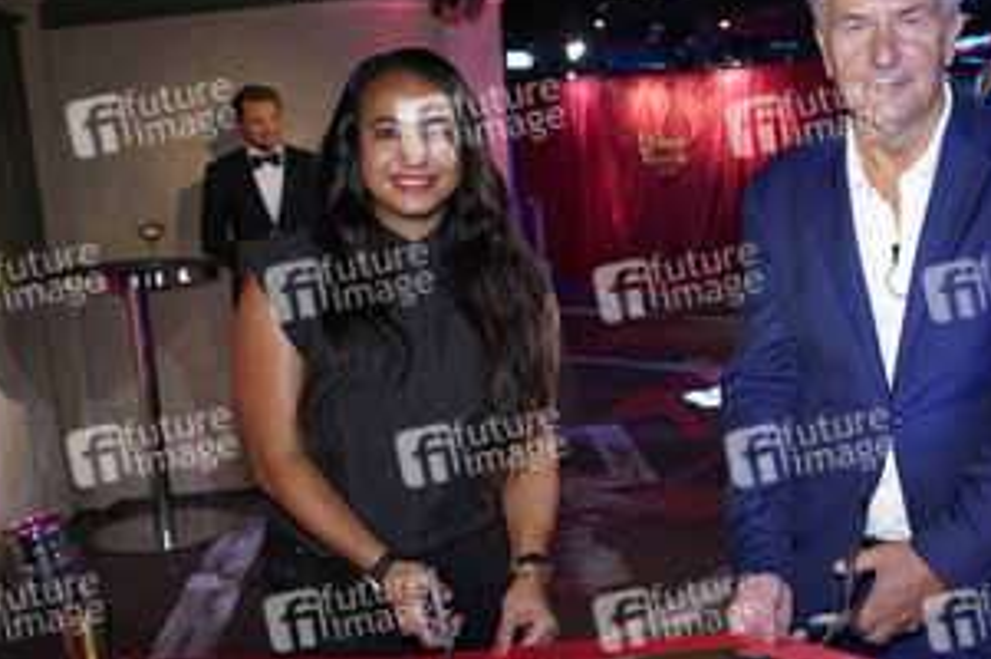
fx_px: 1155
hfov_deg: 45.1
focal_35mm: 42
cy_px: 366
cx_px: 723
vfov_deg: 31.8
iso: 1600
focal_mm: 28
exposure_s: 1/60
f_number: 4.5
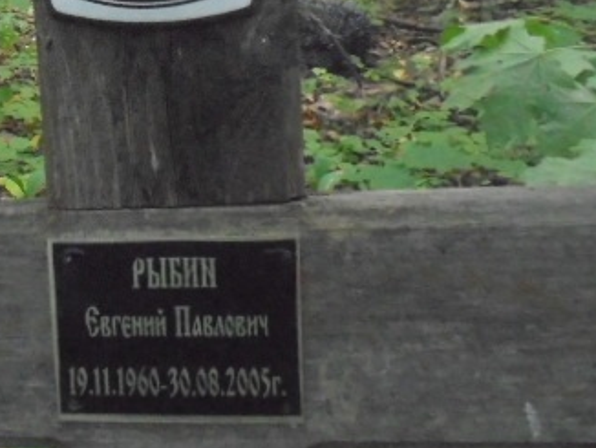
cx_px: 108
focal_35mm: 51
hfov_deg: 36.1
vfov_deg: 27.6
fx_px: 879
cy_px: 48
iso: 800
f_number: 3.5
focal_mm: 4.6
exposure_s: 1/125
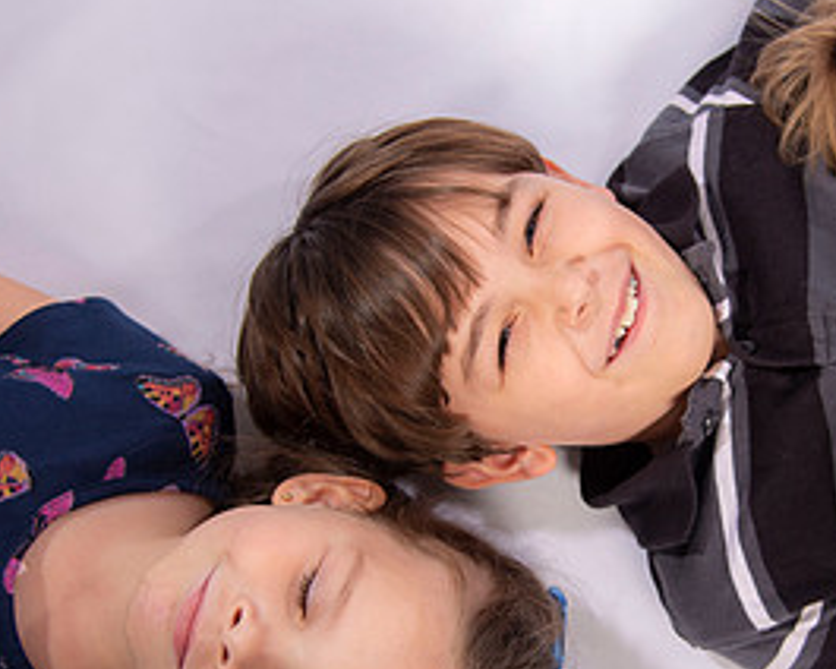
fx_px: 1930
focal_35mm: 78
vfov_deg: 19.6
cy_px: 409
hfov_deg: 24.2
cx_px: 637
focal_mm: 38
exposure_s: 1/160
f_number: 4.5
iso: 125
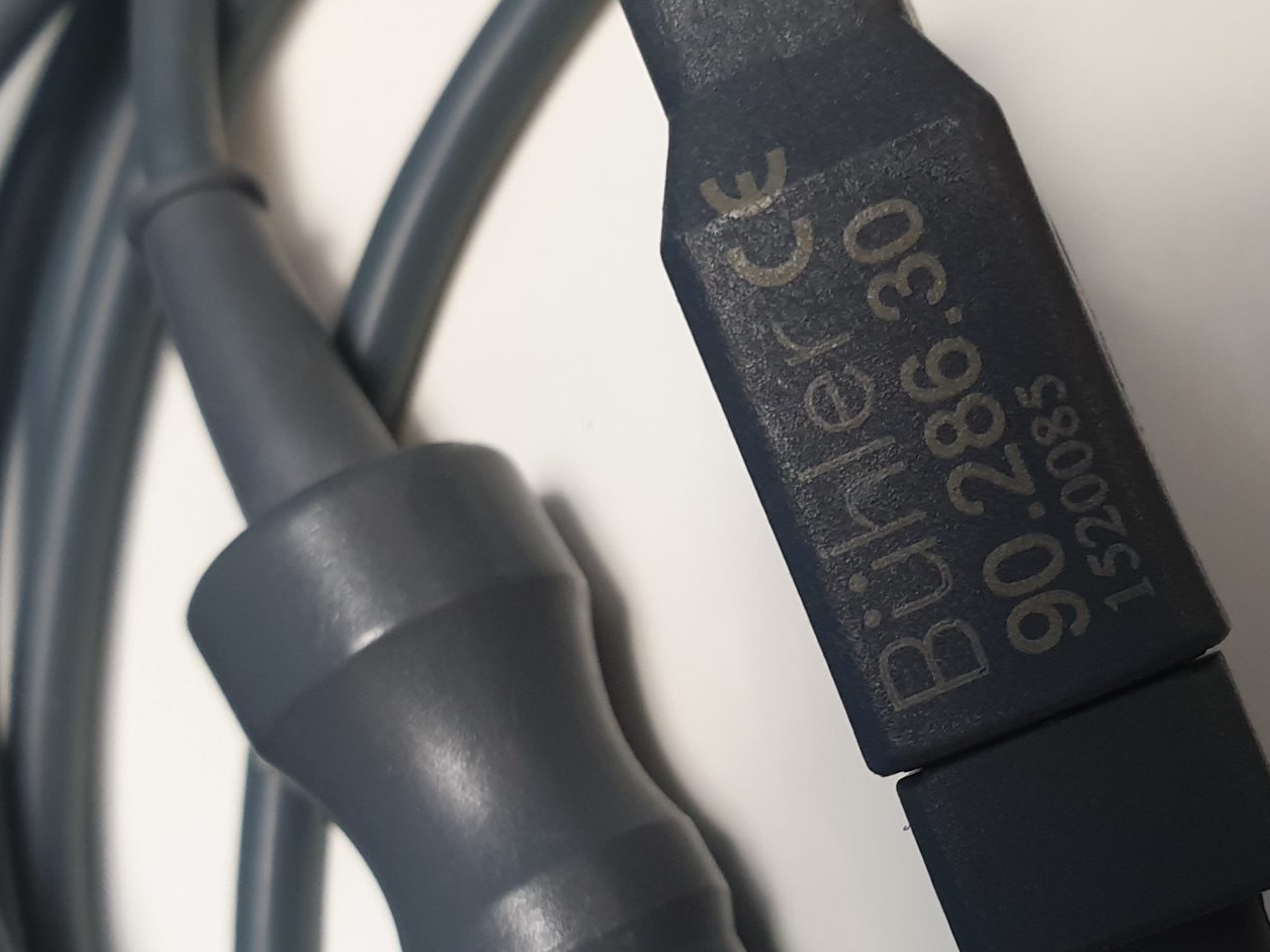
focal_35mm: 53
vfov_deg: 27.4
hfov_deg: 35.8
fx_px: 1944
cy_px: 607
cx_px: 839
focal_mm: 4.3
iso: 200
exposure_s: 1/50
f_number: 2.4
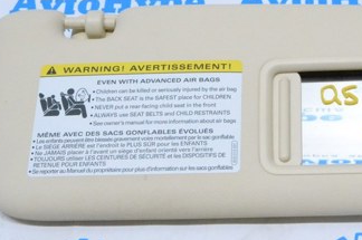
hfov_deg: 22.5
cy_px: 35
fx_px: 894
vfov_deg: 15.2
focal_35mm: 89
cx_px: 304
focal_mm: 30
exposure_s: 1/100
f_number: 14
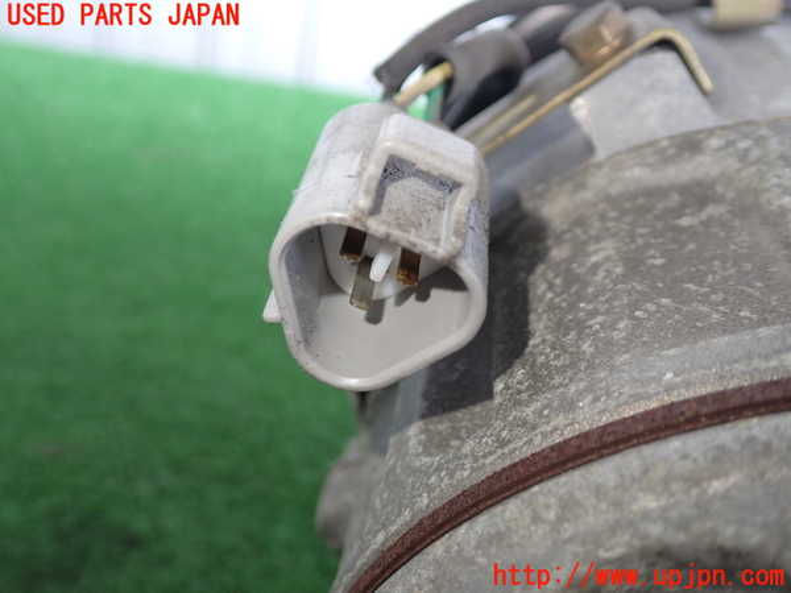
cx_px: 396
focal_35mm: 36
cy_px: 296
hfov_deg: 51.4
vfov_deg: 39.7
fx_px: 823
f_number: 2.5
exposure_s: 1/60
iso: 200
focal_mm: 6.37
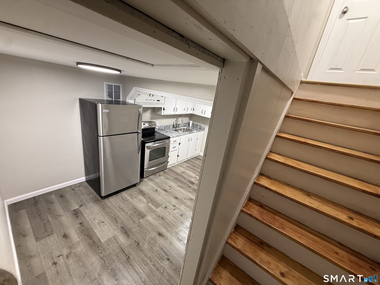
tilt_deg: -18.9
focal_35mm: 14
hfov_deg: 102.1
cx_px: 190
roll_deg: -8.6
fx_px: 154
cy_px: 142
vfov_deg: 85.7
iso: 250
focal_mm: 2.22
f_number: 2.2
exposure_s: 1/60
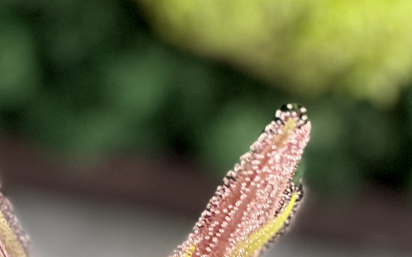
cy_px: 444
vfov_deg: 5.6
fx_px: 2593
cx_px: 0
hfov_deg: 9.0
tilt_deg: -46.8
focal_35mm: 231
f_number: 2.8
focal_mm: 9
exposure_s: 1/70
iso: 250
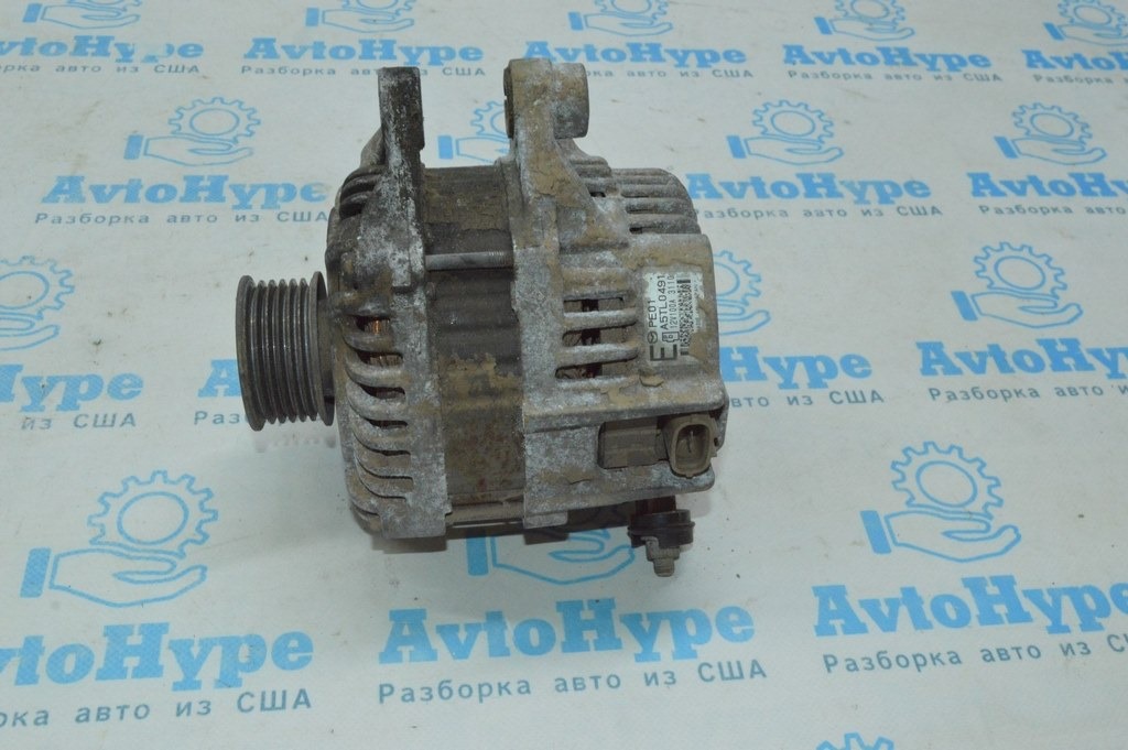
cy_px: 375
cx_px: 564
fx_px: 1221
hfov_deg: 49.6
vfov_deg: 34.2
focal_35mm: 39
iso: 3600
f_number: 16
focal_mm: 26
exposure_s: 1/80
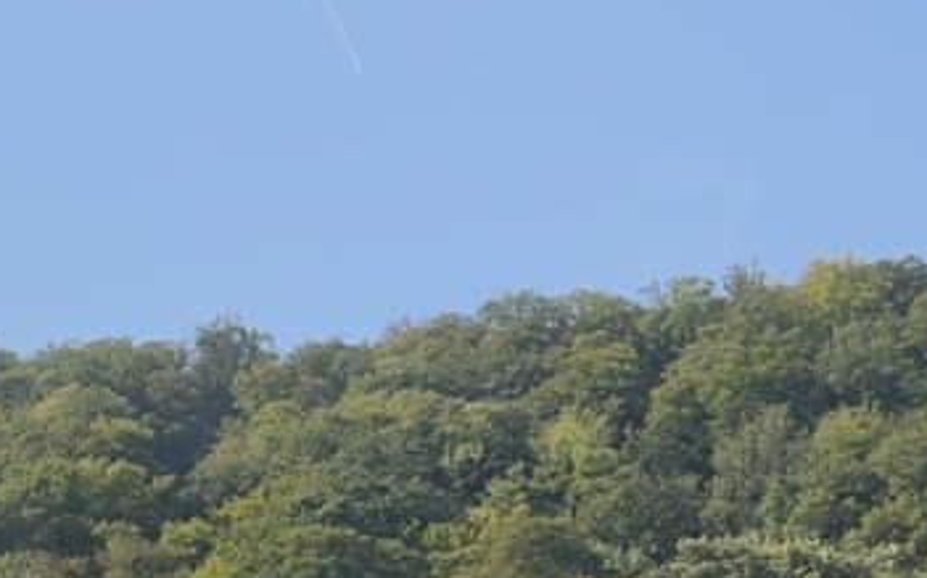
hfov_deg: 16.7
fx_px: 2929
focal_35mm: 116
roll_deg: +1.5
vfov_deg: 10.2
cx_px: -354
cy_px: 1256
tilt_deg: +7.8
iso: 80
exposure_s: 1/3257
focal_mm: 6.86
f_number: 1.78
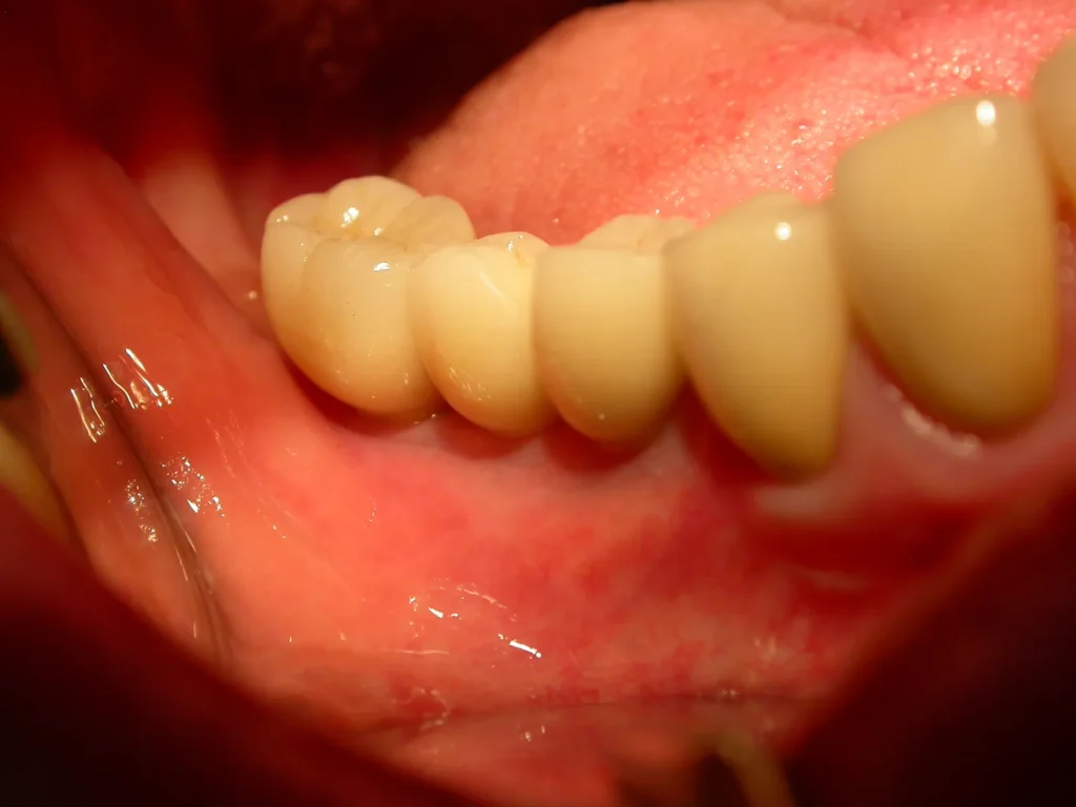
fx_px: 1741
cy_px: 404
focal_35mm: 56
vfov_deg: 26.1
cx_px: 538
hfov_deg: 34.3
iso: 100
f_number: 4.8
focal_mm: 11.6
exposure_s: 1/83.4
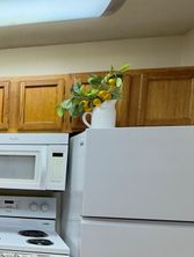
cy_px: 192
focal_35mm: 42
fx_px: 313
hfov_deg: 26.7
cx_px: -82
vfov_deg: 43.4
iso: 160
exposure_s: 1/120
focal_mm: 2.22
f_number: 2.2
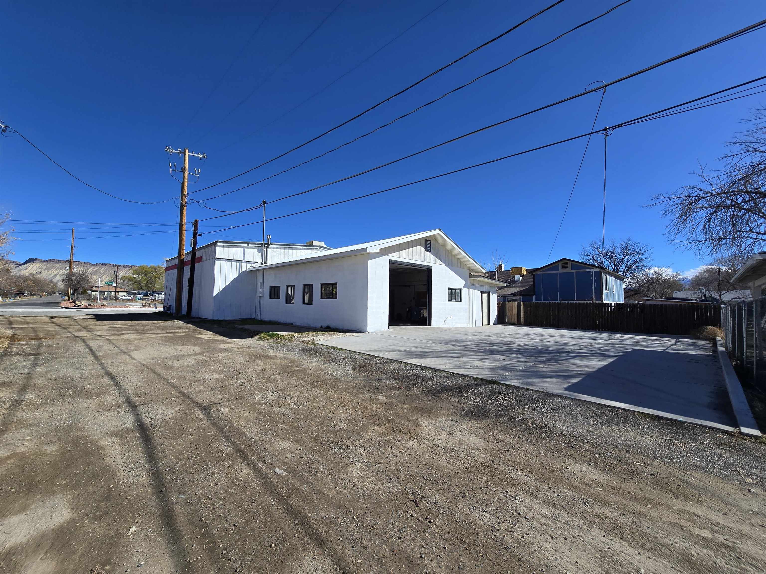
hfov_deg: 106.2
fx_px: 288
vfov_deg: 89.9
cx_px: 383
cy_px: 287
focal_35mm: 13
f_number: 2.2
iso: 50
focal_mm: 2.2
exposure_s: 1/3009
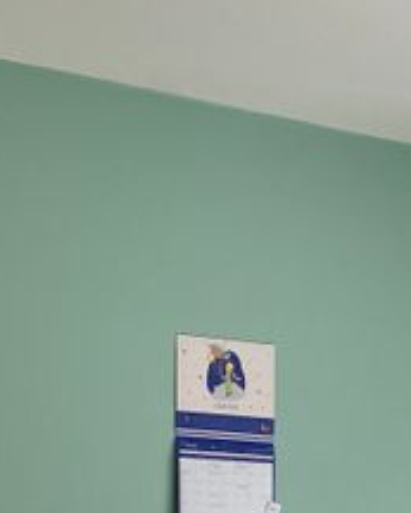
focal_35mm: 94
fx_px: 1428
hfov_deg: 15.4
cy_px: 691
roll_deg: -2.2
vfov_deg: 18.7
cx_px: 565
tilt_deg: -5.6
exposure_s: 1/1157
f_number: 1.8
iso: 32
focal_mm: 4.25
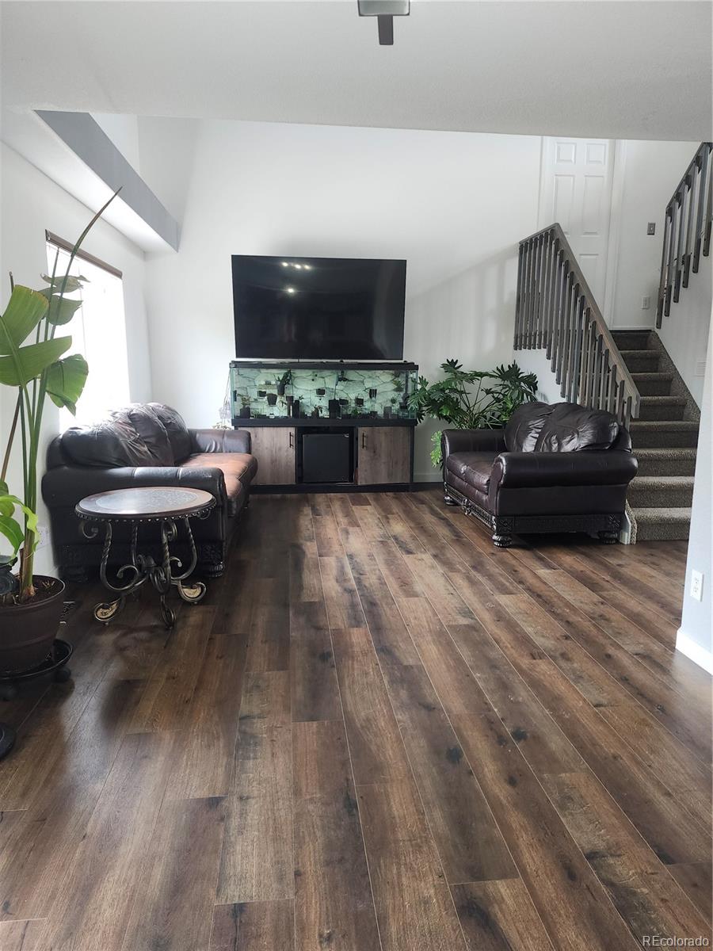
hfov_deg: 58.9
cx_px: 356
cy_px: 476
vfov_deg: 73.9
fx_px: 632
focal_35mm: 23
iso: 100
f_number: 1.8
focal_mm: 5.54
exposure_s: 1/40
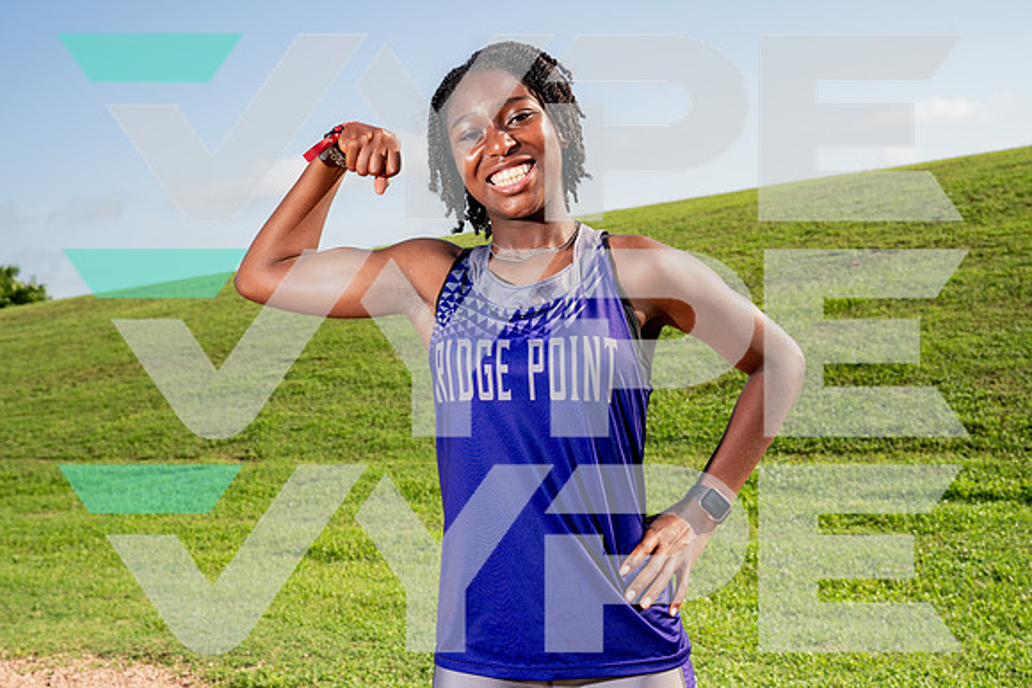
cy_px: 344
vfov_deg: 31.9
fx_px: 1204
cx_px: 516
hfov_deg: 46.4
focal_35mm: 42
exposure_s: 1/250
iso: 100
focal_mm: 42
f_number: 8
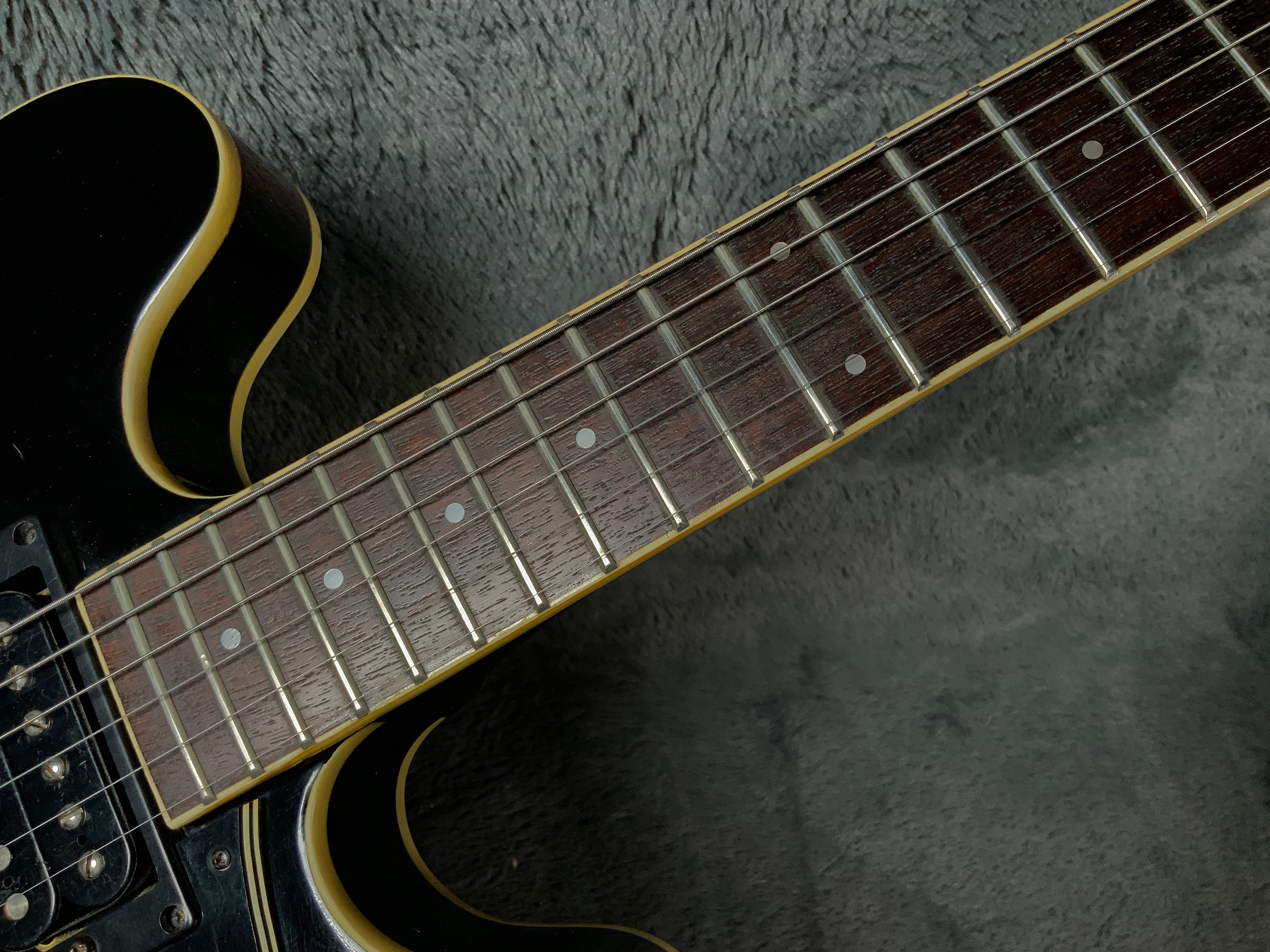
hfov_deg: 61.7
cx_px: 635
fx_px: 1064
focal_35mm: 29
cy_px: 476
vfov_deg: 48.2
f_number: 1.8
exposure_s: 1/312
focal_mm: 3
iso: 32
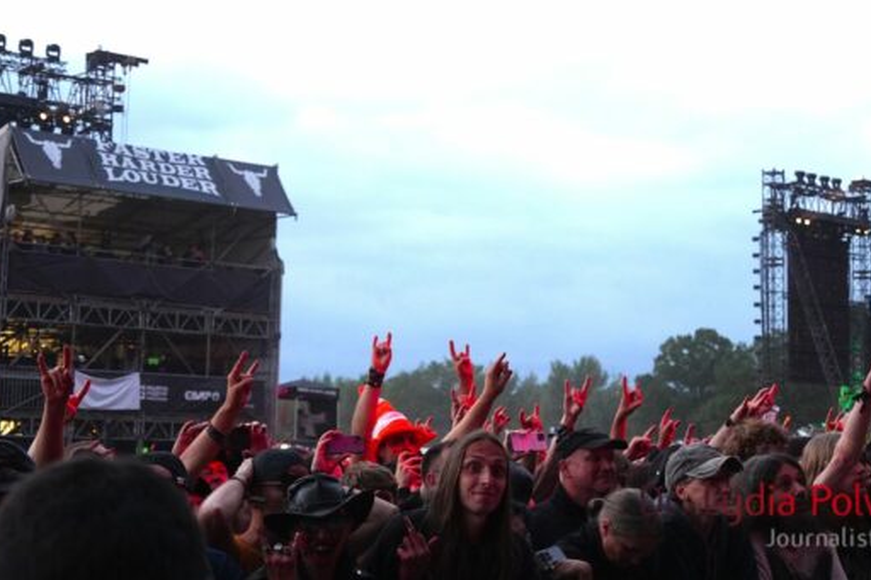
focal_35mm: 70
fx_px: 1687
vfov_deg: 19.5
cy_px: 243
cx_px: 498
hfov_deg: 28.9
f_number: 4
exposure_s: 1/160
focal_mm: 31
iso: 3200
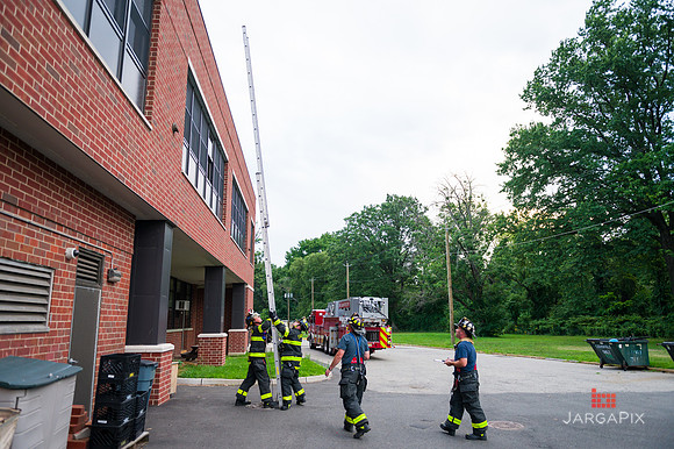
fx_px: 449
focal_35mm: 24
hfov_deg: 73.8
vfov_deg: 53.1
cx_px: 337
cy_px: 224
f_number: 3.2
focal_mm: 24
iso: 500
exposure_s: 1/200
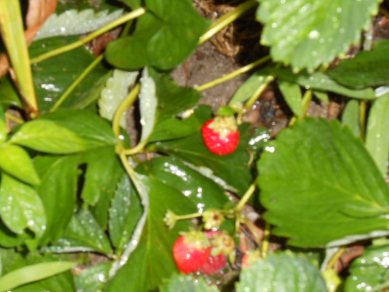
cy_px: 146
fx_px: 910
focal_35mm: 81
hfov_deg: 24.1
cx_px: 194
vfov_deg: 18.2
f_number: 6.6
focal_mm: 14.5
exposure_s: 1/60
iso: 320
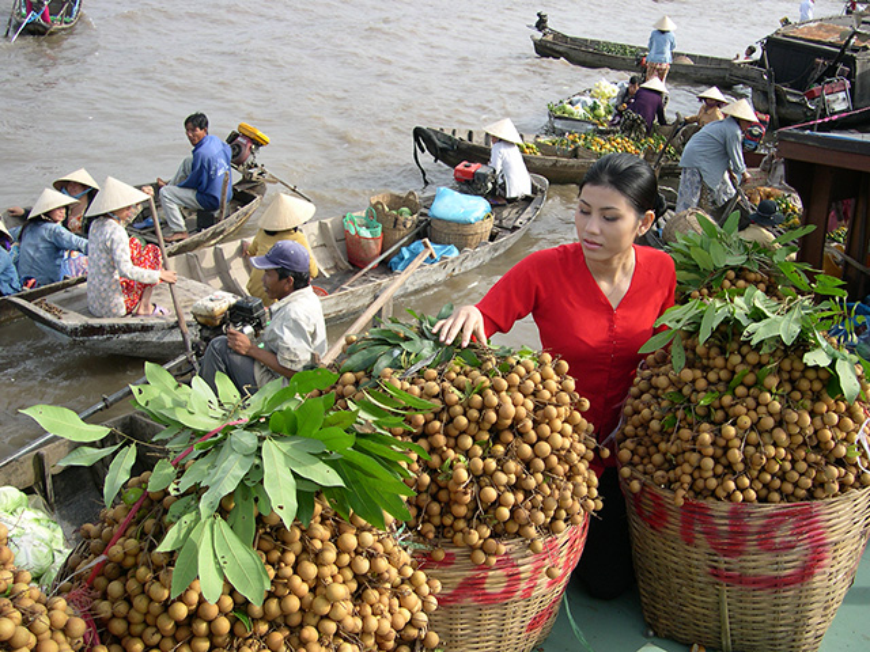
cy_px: 326
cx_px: 435
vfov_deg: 37.7
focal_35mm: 38
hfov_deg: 49.0
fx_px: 955
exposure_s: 1/549
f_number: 2.8
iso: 100
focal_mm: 8
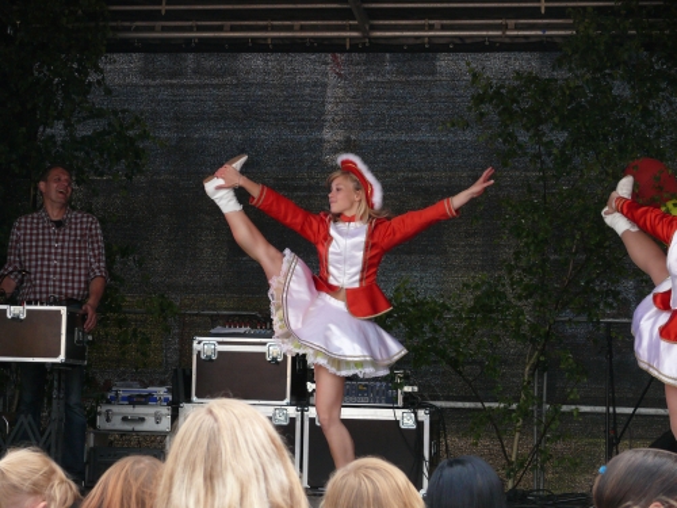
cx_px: 338
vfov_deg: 16.1
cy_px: 254
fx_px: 1799
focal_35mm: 92
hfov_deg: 21.3
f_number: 3.2
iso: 200
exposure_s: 1/400
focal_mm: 19.6
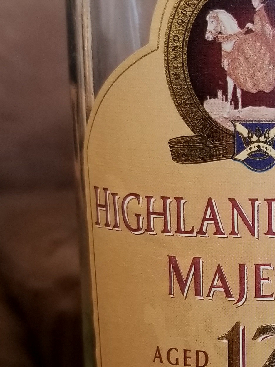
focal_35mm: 84
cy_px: 266
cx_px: 374
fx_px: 890
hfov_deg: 16.5
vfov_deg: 23.1
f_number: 1.7
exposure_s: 1/30
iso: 125
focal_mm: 4.25
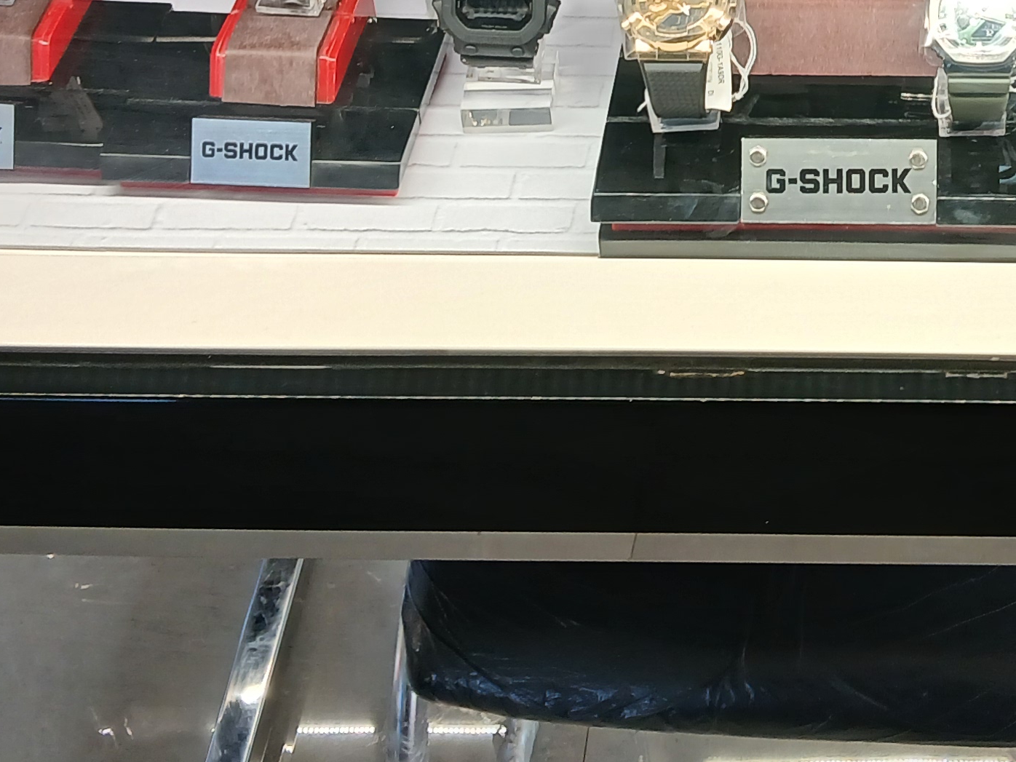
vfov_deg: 18.5
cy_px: -109
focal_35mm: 76
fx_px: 2231
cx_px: 917
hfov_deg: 24.9
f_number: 1.8
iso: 50
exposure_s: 1/50
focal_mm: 3.98
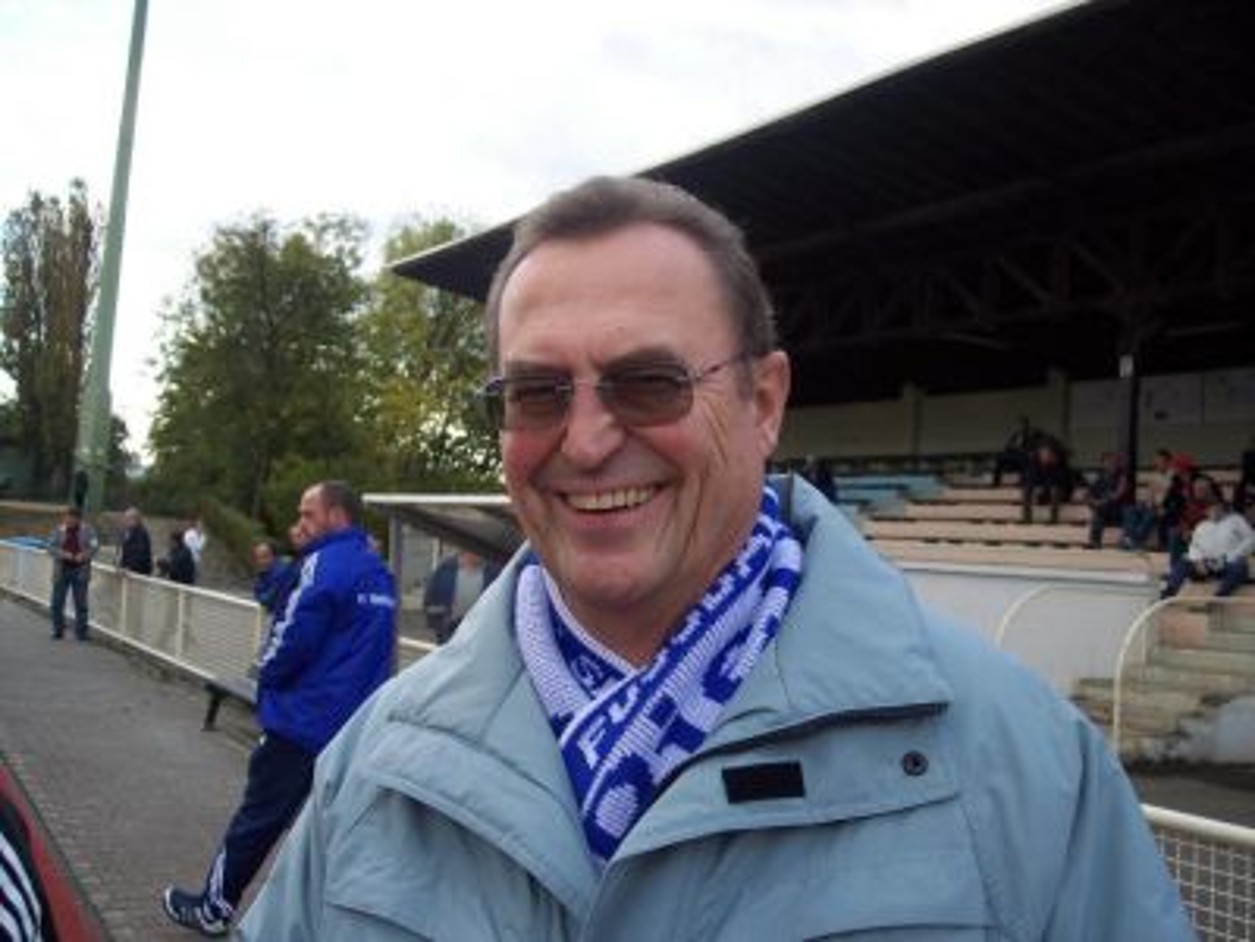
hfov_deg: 47.9
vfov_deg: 36.8
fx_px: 1414
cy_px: 471
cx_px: 628
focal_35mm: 39
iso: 100
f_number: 3.4
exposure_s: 1/250
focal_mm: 8
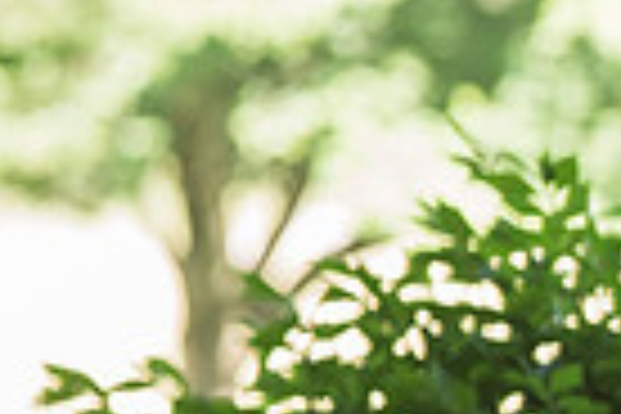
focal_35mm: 503
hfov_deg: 4.0
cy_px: 162
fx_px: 8676
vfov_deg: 2.7
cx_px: -699
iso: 1000
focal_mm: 116
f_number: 4
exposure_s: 1/400
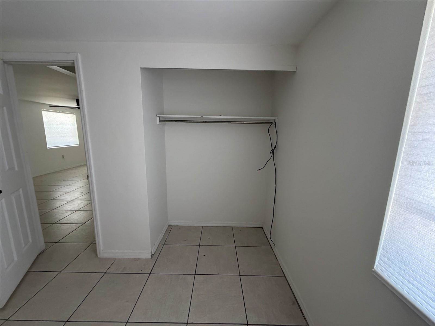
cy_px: 163
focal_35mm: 14
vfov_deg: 85.7
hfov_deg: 102.1
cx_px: 218
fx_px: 176
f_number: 2.2
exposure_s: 1/98
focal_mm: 2.22
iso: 320
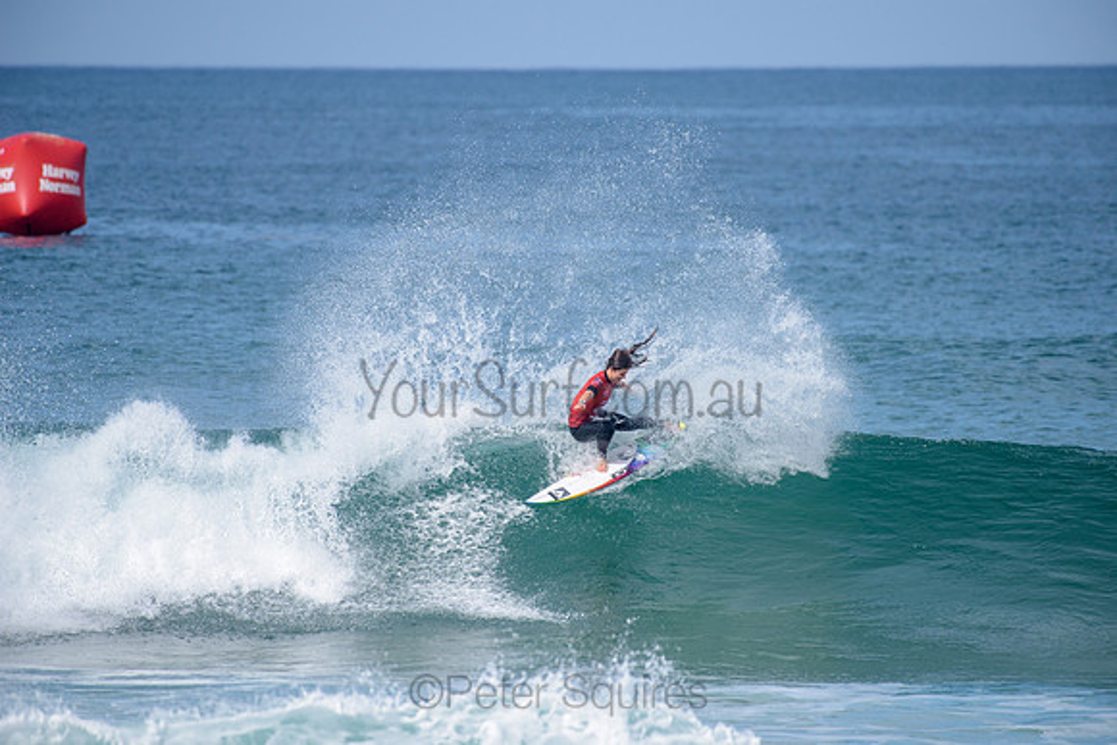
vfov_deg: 2.8
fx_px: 15517
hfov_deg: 4.1
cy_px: 372
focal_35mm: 500
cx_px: 558
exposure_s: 1/2500
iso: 250
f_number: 6.3
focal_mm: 500
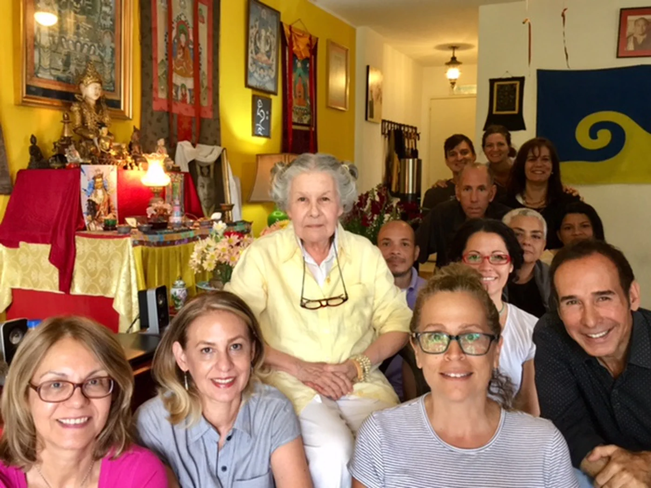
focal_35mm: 29
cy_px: 244
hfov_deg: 61.7
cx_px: 326
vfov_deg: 48.2
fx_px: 545
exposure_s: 1/30
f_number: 2.2
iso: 200
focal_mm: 4.15
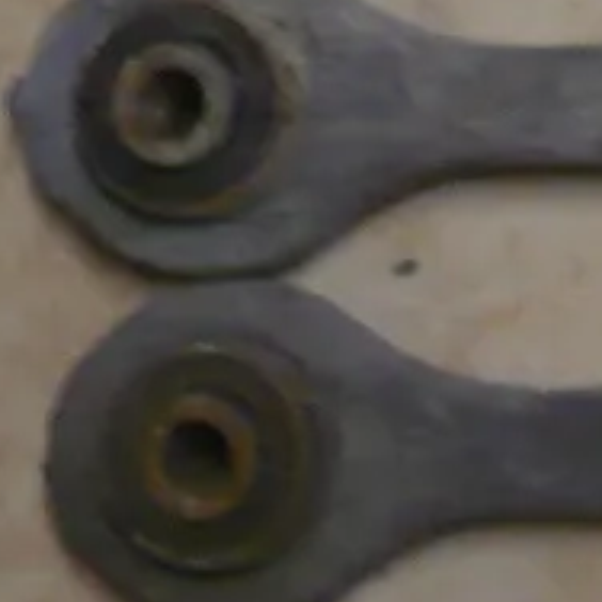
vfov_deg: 8.2
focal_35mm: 211
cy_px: -176
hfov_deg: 7.1
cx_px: 2011
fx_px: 4152
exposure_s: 1/13
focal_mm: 5.8
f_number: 2.8
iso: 200
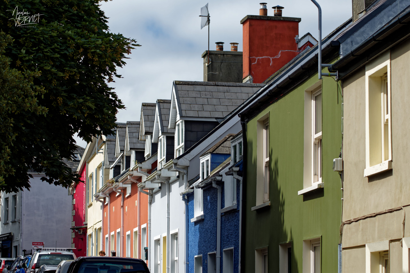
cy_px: 136
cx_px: 205
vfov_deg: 13.0
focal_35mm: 105
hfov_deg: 19.5
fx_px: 1196
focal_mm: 70
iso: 280
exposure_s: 1/1000
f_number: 8
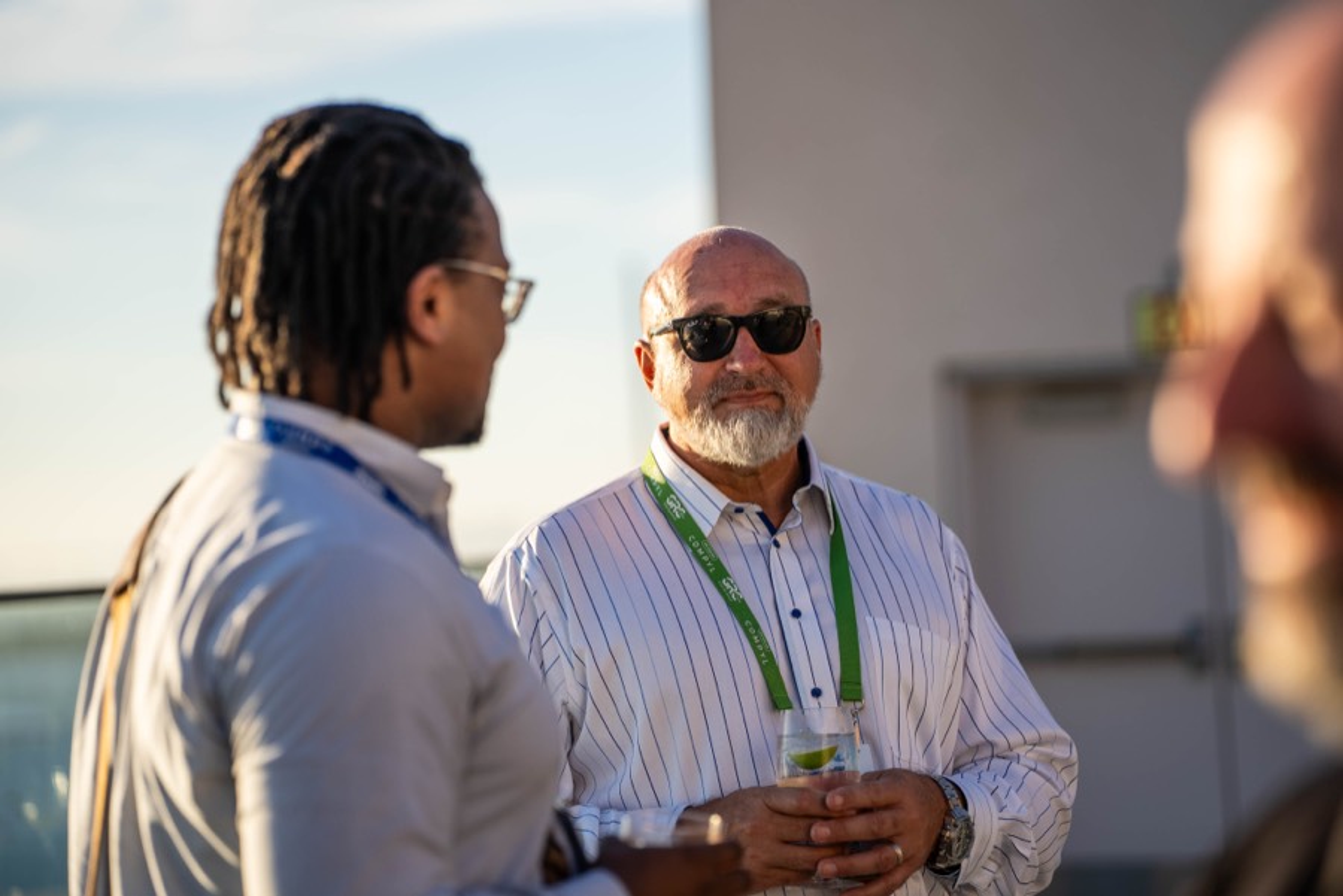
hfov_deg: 18.6
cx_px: 672
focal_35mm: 110
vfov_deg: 12.5
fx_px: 4105
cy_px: 448
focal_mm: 110
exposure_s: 1/1000
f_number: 2.8
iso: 100
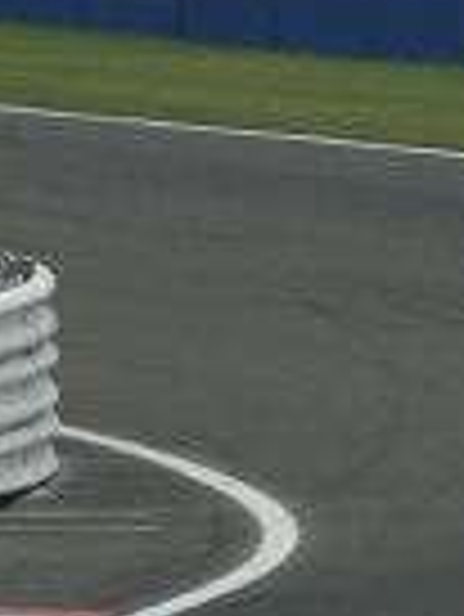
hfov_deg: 0.7
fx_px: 36046
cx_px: 676
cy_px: 308
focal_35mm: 2020
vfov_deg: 1.0
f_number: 7.1
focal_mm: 300
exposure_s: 1/2500
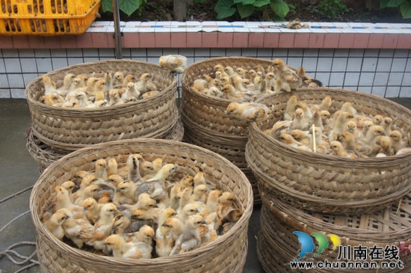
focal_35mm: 39
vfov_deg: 34.1
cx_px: 206
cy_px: 136
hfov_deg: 49.6
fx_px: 445
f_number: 7.1
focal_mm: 26
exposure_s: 1/80
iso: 200
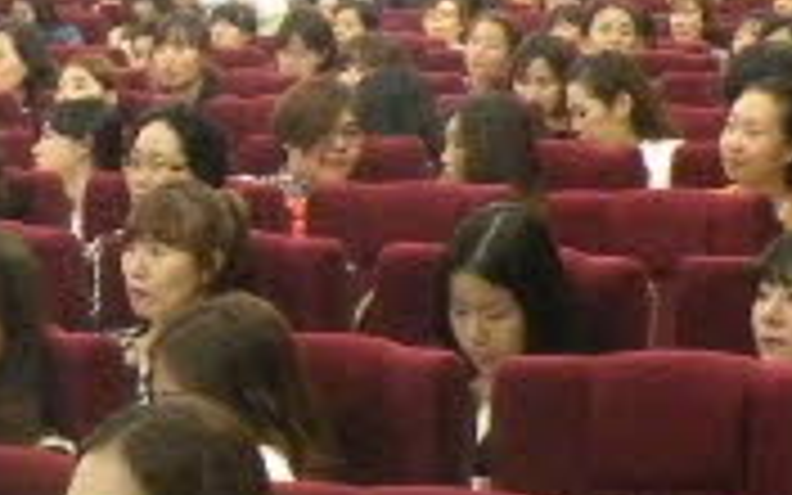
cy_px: 342
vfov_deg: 9.5
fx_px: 2979
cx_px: -225
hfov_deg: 14.5
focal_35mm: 138
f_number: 2.8
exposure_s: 1/12.2
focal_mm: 4.7
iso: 400
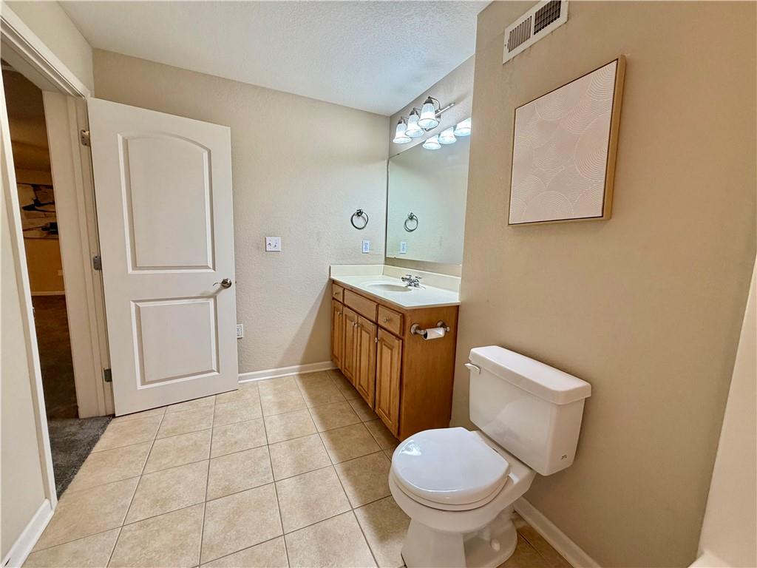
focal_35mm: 14
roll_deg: -1.0
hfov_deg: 102.1
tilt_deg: -8.0
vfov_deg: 85.7
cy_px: 284
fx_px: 306
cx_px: 378
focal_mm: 2.22
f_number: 2.2
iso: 200
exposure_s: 1/120
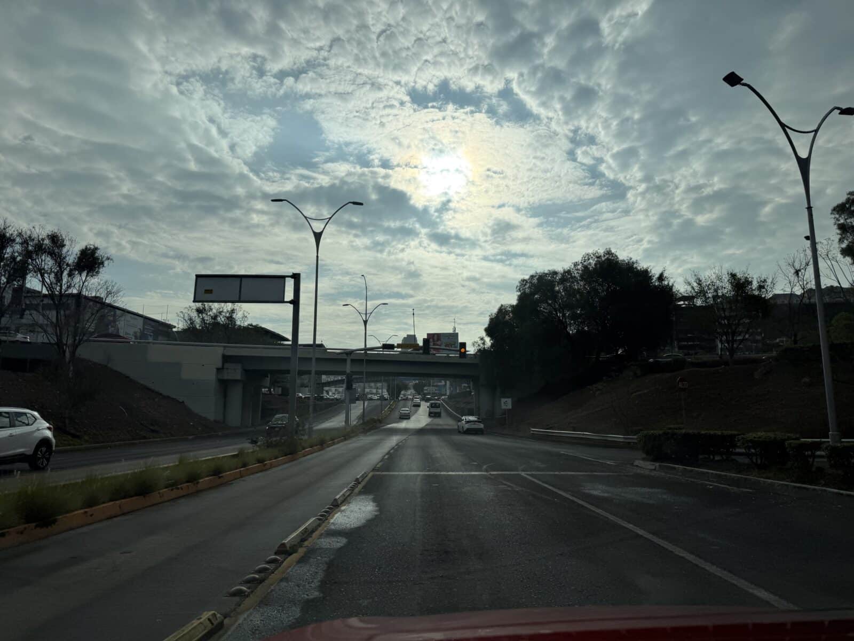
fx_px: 592
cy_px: 320
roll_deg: +0.4
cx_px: 427
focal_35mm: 24
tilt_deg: +6.5
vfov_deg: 56.8
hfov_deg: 71.6
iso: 50
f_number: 1.78
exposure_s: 1/17544
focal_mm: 6.76
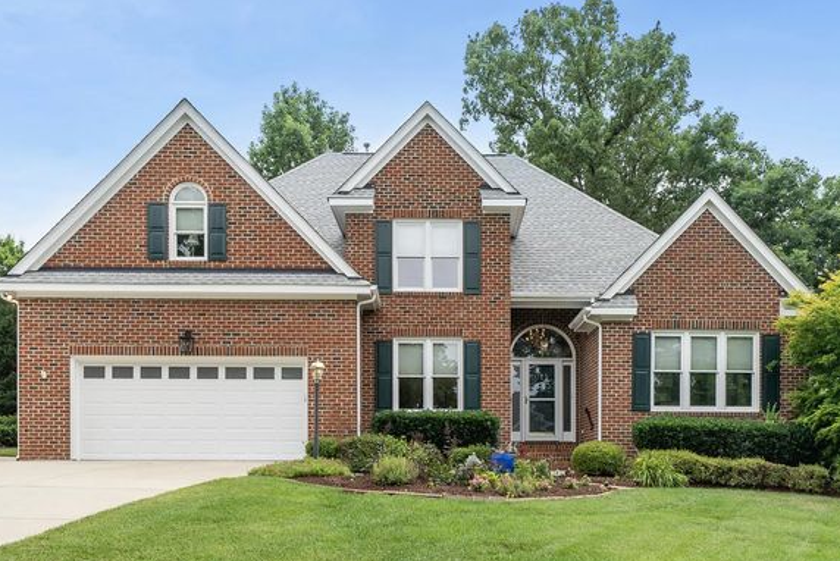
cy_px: 473
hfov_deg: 55.7
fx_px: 794
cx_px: 461
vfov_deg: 37.1
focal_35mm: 34
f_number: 7.1
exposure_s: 1/100
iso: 80
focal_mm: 19
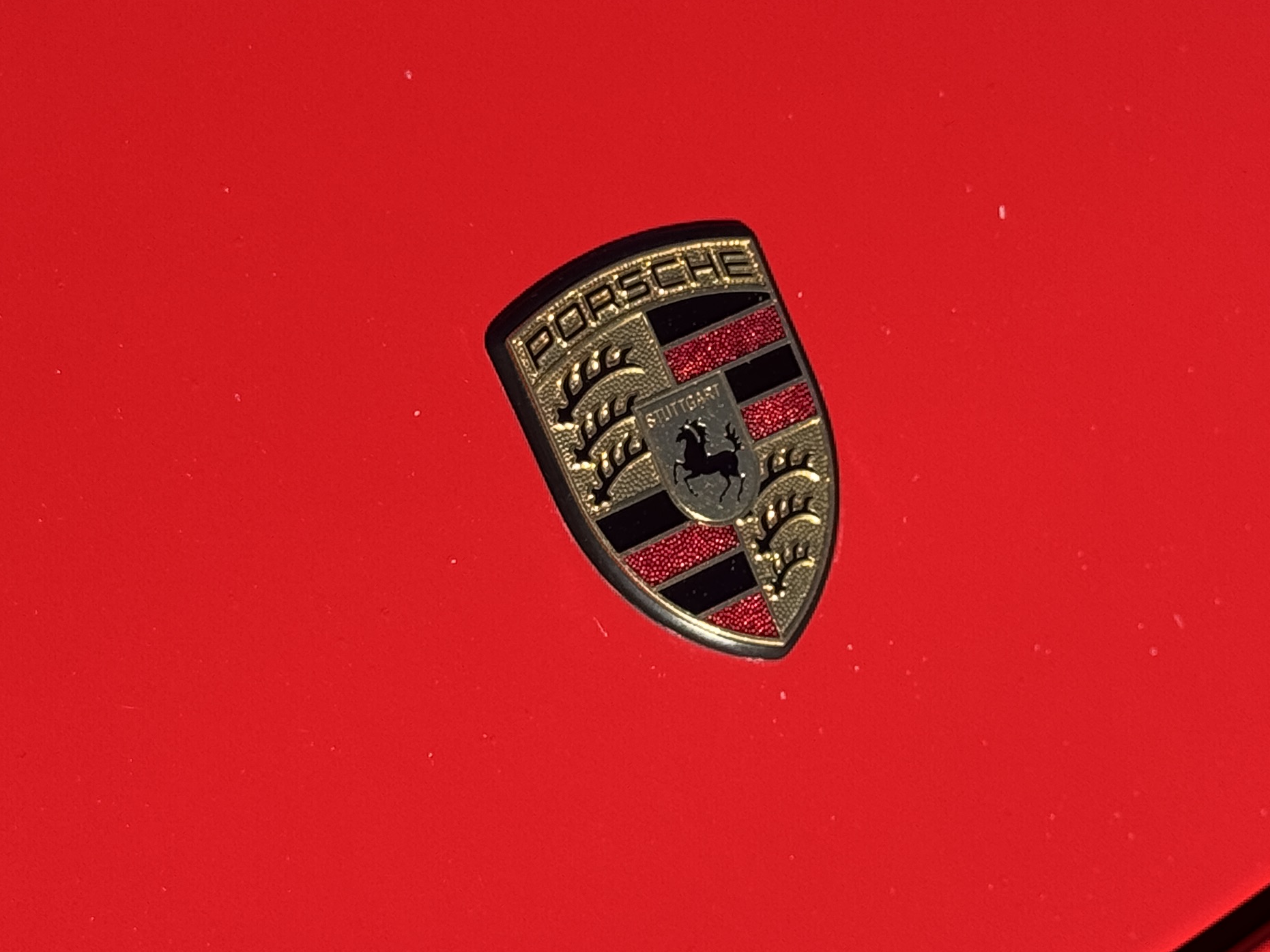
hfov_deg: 18.9
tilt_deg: -52.5
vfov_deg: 14.2
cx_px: 593
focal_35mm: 104
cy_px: 457
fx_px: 3816
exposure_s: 1/2717
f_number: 1.78
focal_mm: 6.76
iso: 64
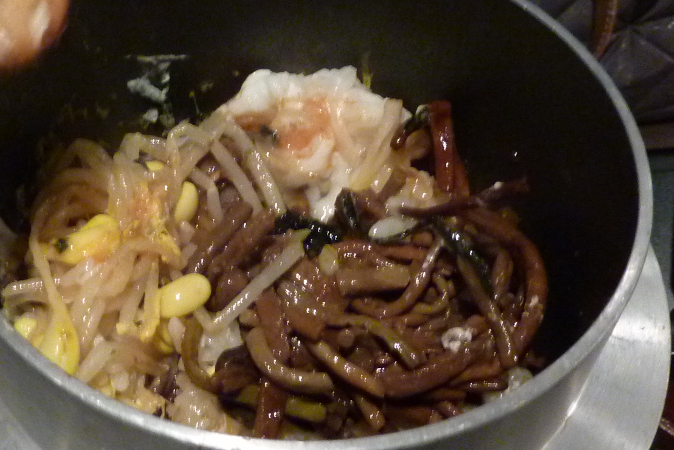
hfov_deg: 40.2
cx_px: 185
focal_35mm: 48
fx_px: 899
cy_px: 339
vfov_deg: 27.7
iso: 400
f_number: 3.3
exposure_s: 1/8
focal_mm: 4.1
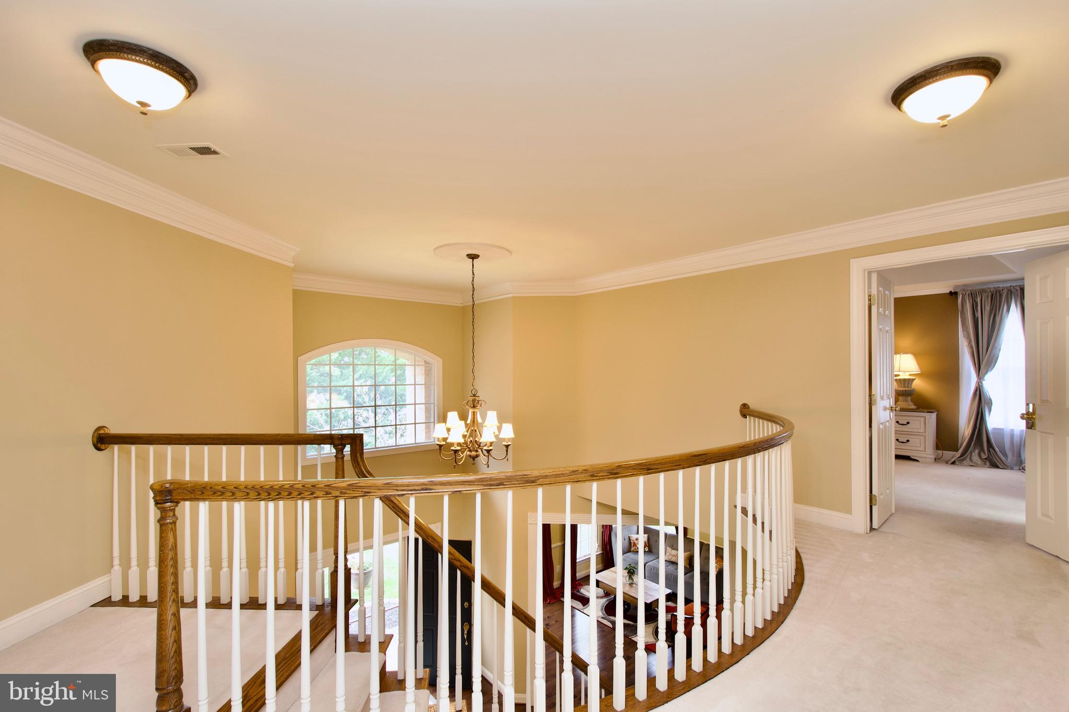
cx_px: 534
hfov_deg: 100.4
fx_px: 445
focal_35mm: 15
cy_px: 356
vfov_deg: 77.3
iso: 320
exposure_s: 1/13
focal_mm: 10
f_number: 7.1
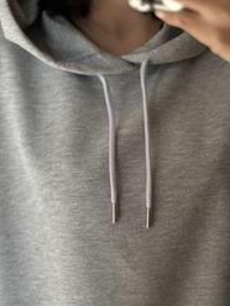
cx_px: 95
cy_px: 136
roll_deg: +6.2
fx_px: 709
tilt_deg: -35.8
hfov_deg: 18.4
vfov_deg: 24.4
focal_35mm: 80
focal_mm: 6.86
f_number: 1.78
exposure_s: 1/714
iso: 80
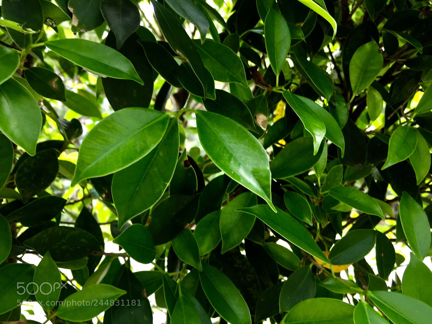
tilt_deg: +1.9
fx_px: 362
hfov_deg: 61.7
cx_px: 216
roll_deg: -0.4
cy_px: 162
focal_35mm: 29
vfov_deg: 48.2
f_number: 2.2
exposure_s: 1/50
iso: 25
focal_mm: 4.15
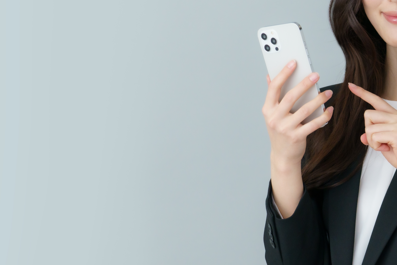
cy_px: 92
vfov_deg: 6.9
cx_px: 307
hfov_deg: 10.3
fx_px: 2205
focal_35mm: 200
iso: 1250
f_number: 5.6
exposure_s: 1/125
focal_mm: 105
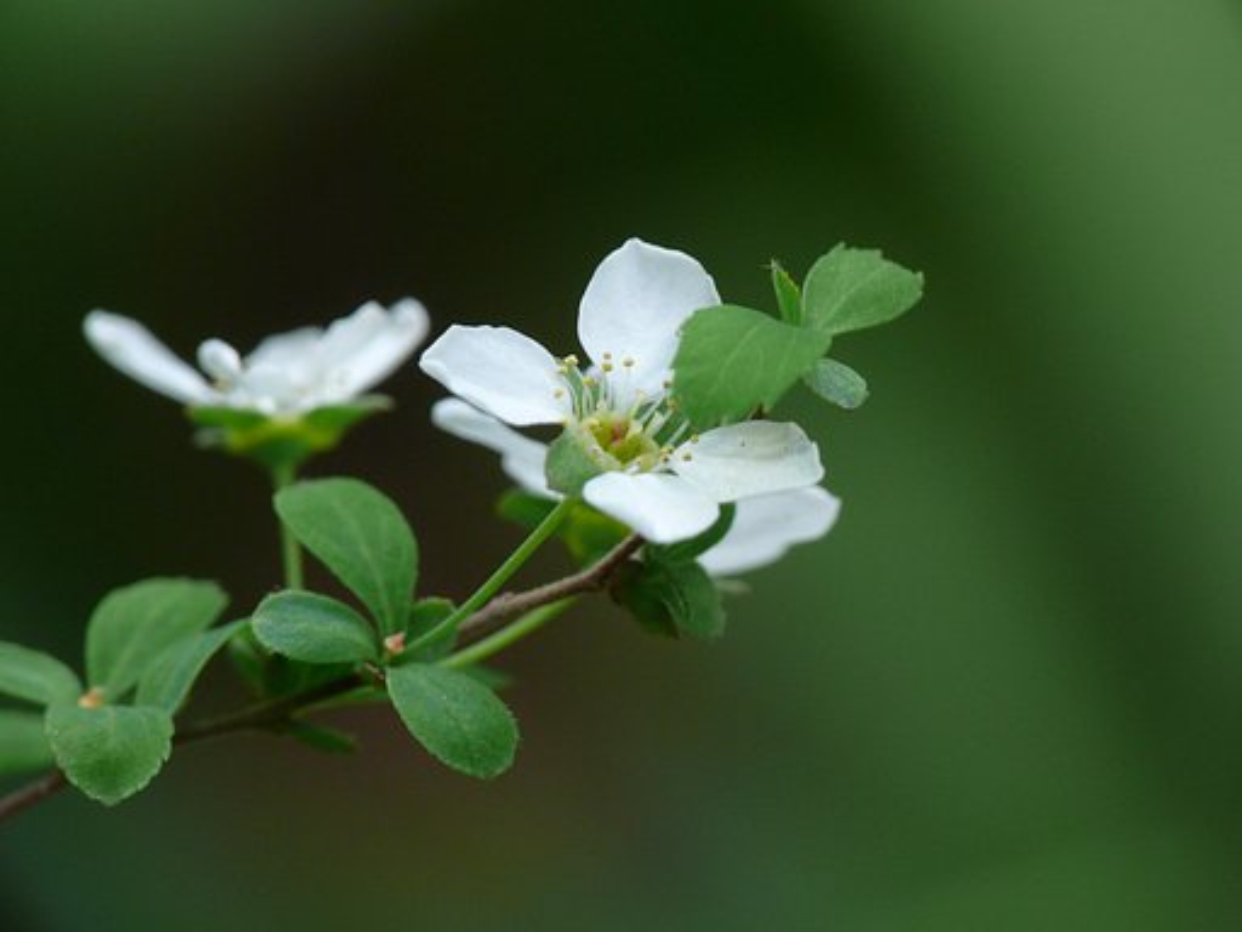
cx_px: 621
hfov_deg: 8.0
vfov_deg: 6.0
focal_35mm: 248
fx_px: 8898
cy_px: 466
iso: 200
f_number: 7.1
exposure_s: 1/30
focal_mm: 52.4
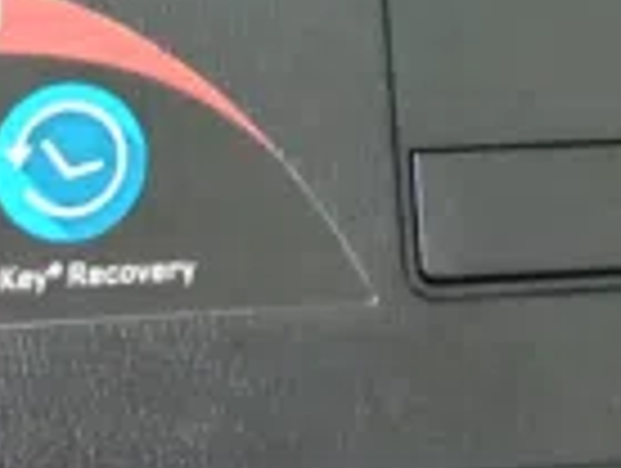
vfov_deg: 10.8
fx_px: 2246
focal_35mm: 125
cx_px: 410
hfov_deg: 15.7
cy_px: -486
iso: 3268
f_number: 1.8
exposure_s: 1/16.7
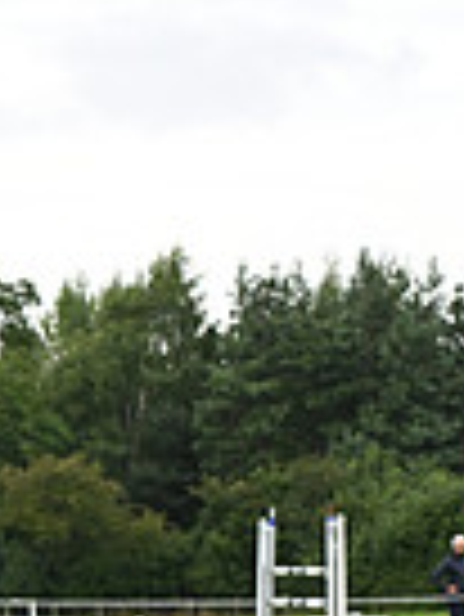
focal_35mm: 317
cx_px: -725
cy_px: 295
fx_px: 5657
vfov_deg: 6.2
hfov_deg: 4.6
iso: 1400
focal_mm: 78
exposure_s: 1/1250
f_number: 5.6
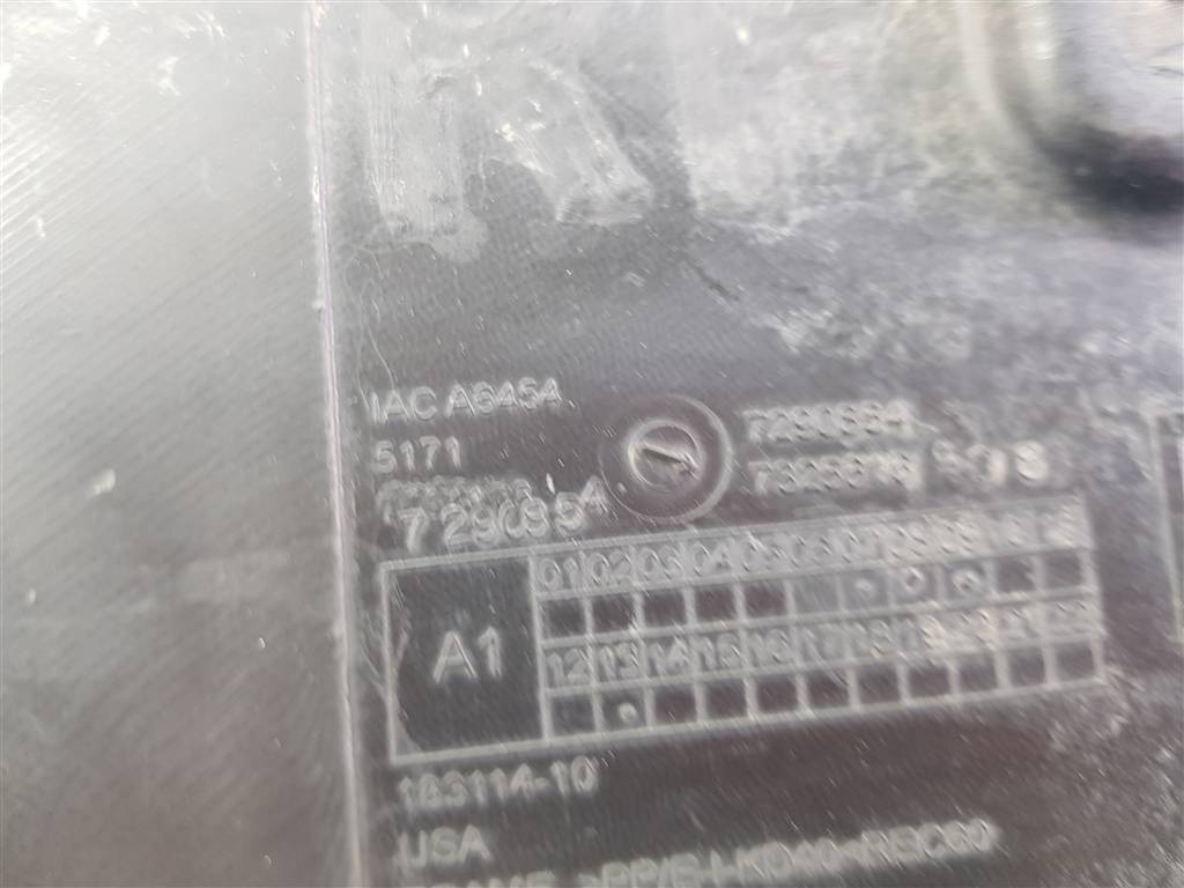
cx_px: 592
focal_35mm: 26
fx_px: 889
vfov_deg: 53.1
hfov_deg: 67.3
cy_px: 444
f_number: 1.7
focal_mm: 4.2
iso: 160
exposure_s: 1/33
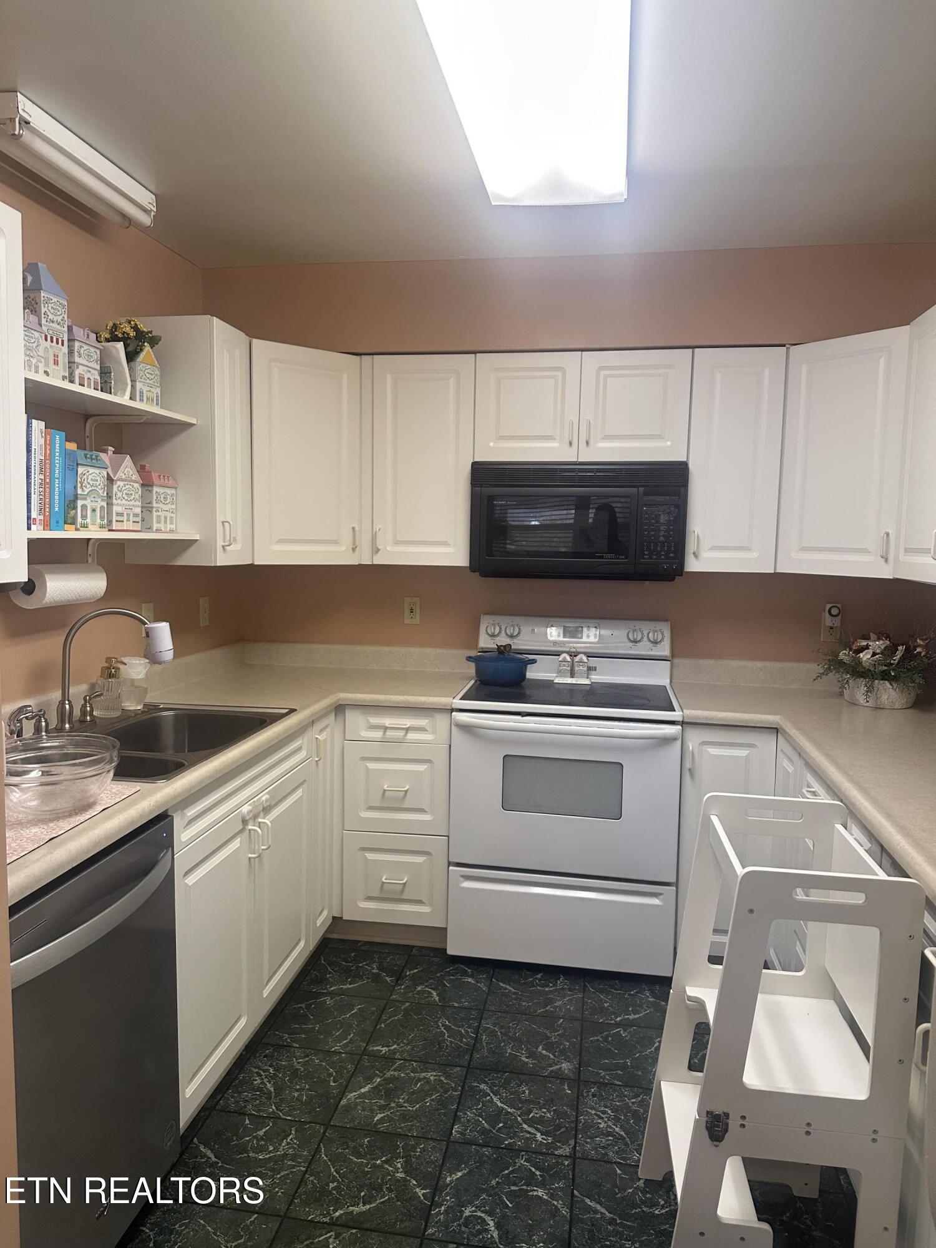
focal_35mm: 24
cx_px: 468
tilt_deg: -4.9
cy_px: 624
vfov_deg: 71.6
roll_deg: -1.7
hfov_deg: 56.8
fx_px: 865
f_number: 1.78
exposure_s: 1/120
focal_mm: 6.86
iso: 160
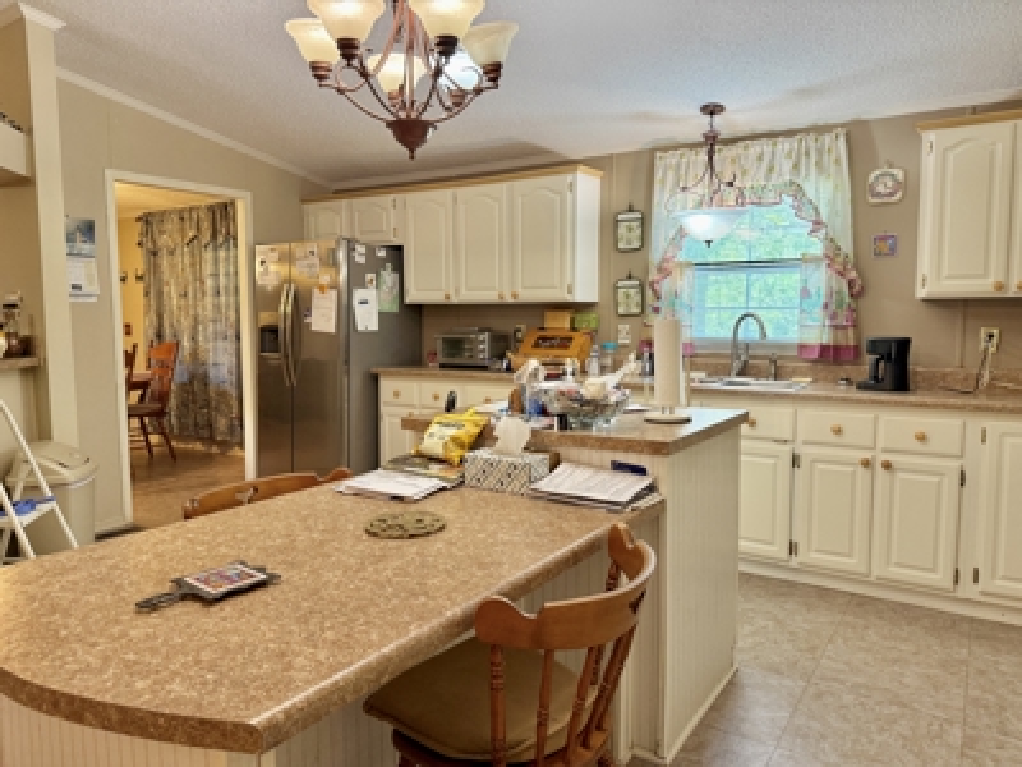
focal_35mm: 24
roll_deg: -0.3
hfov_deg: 71.6
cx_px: 511
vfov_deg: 56.8
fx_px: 709
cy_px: 384
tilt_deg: -4.7
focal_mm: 6.76
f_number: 1.78
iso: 200
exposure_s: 1/60
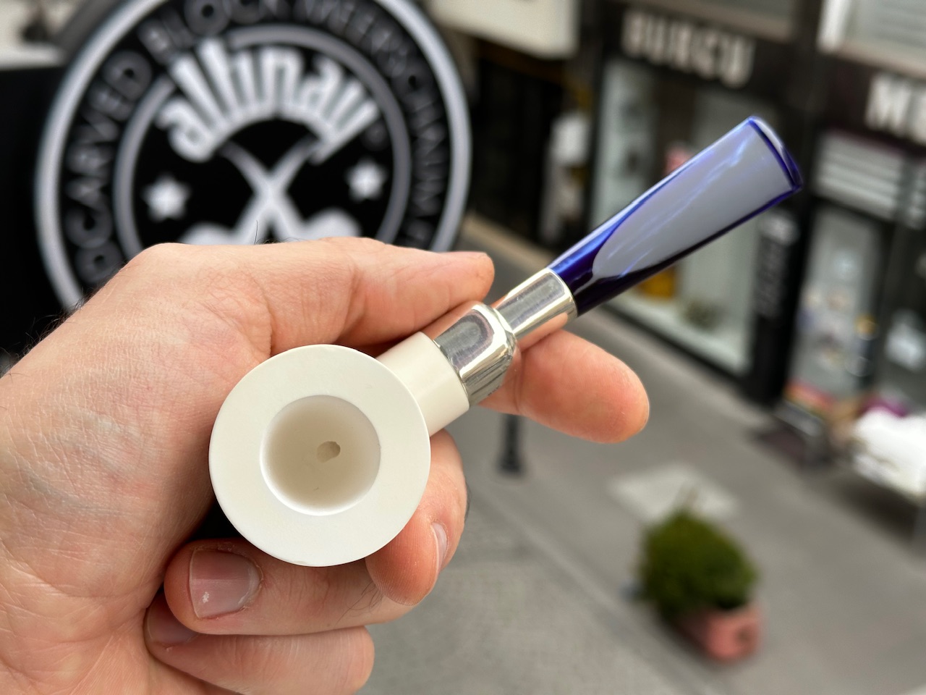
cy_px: 348
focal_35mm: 48
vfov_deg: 30.3
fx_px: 1284
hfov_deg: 39.7
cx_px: 463
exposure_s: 1/223
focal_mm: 6.86
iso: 50
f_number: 1.78
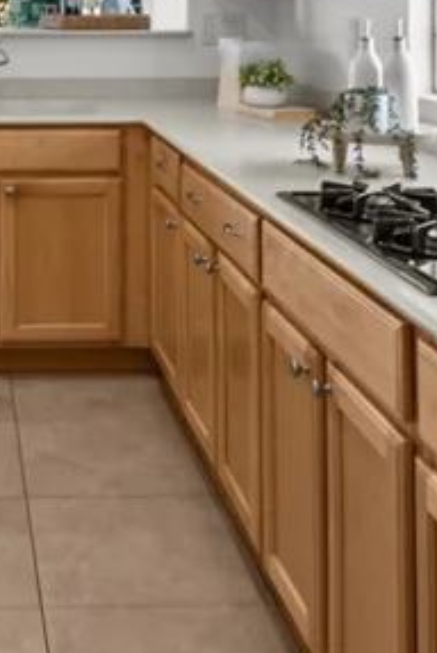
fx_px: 1035
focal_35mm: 57
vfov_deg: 31.9
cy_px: -22
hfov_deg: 22.7
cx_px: -16
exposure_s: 1/6
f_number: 7.1
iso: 100
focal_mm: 16
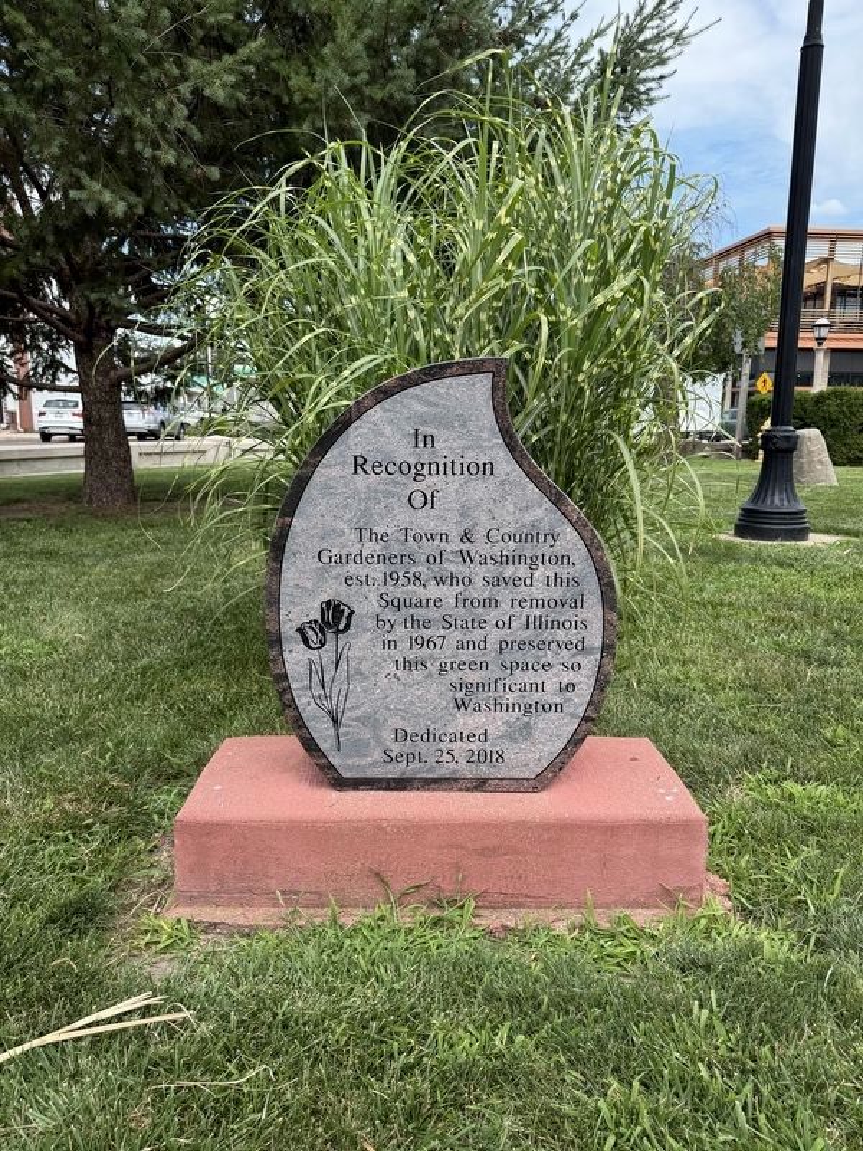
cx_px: 432
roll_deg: -0.1
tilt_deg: -11.0
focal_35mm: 24
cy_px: 576
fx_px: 798
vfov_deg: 71.6
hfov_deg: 56.8
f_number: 1.78
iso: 100
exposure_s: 1/2053
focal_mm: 6.76
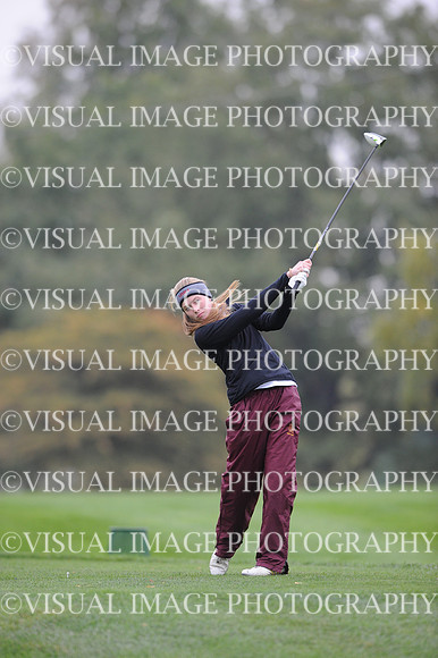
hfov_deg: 3.4
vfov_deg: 5.2
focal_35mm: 400
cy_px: 329
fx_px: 7308
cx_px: 219
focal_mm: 400
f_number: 4
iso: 1250
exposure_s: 1/2000
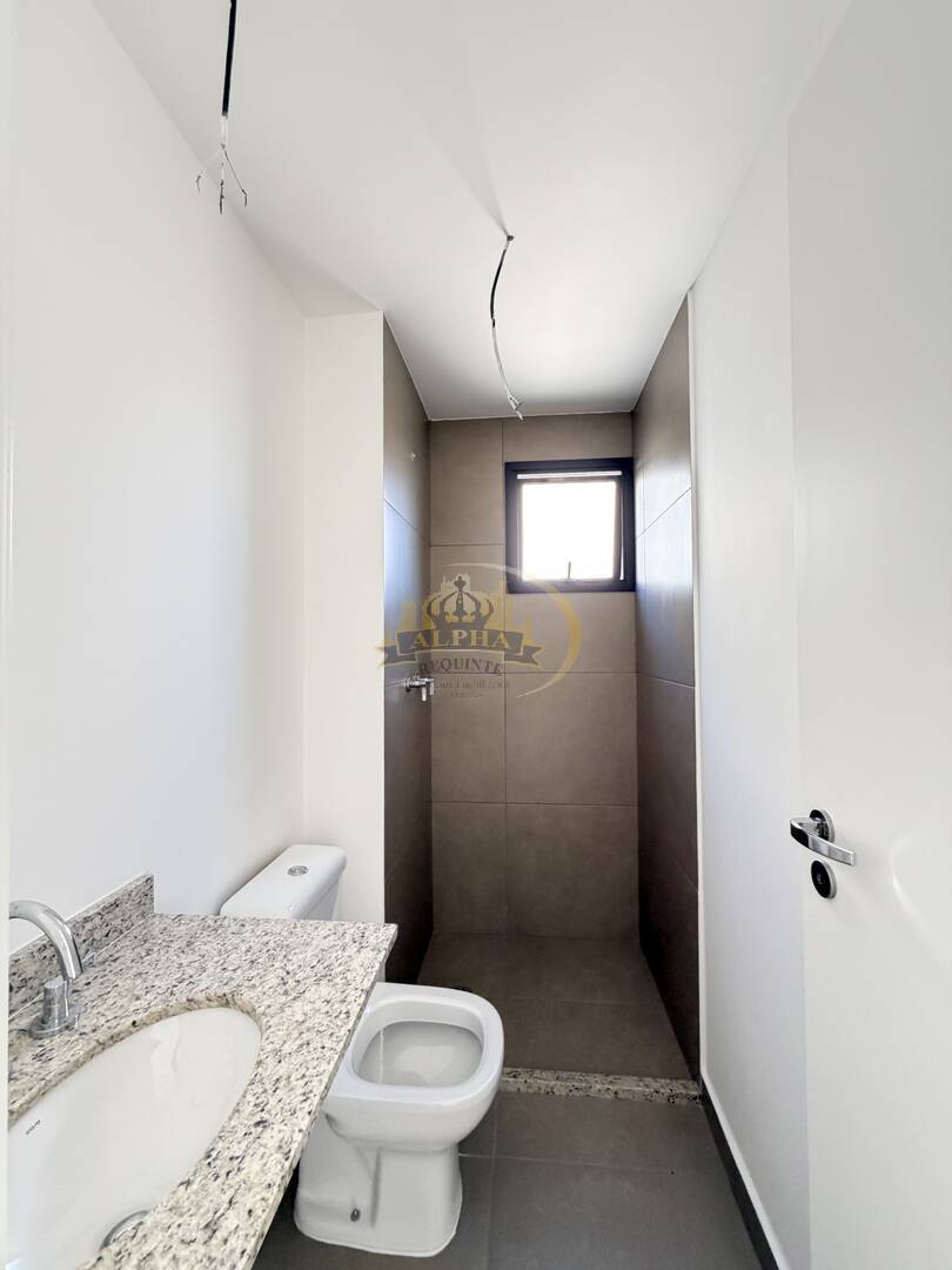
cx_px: 476
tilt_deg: +0.9
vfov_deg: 102.1
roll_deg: +0.4
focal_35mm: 14
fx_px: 513
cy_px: 635
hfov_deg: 85.7
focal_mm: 2.22
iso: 400
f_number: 2.2
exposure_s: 1/60
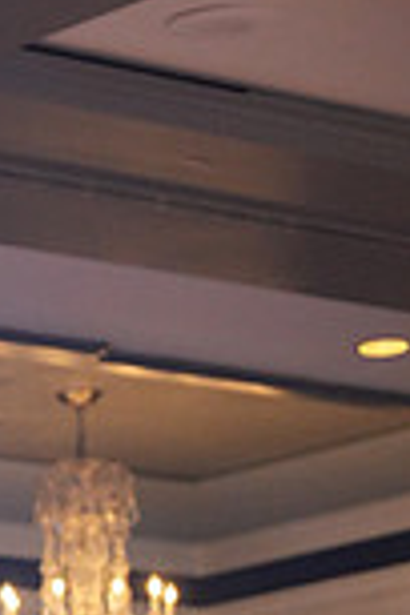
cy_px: 1142
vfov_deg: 7.6
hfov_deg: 5.2
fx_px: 4475
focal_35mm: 262
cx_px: -364
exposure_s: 1/400
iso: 3200
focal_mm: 69
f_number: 4
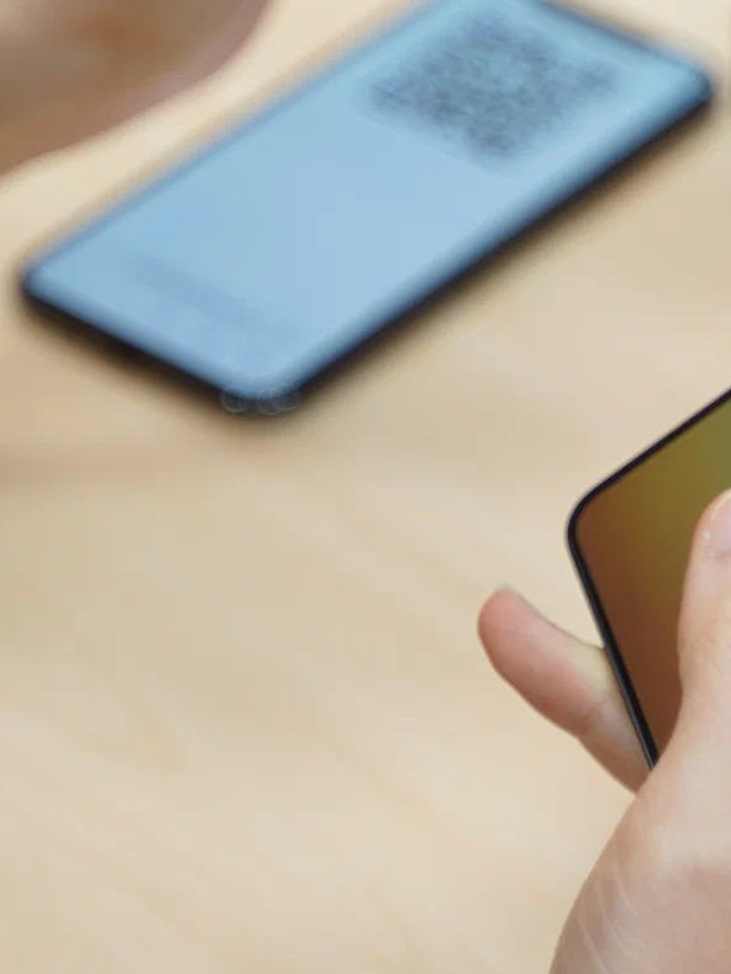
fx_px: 5799
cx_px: 1118
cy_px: 358
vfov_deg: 9.6
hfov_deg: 7.1
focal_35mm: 206
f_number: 2.8
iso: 640
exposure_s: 1/160
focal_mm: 65
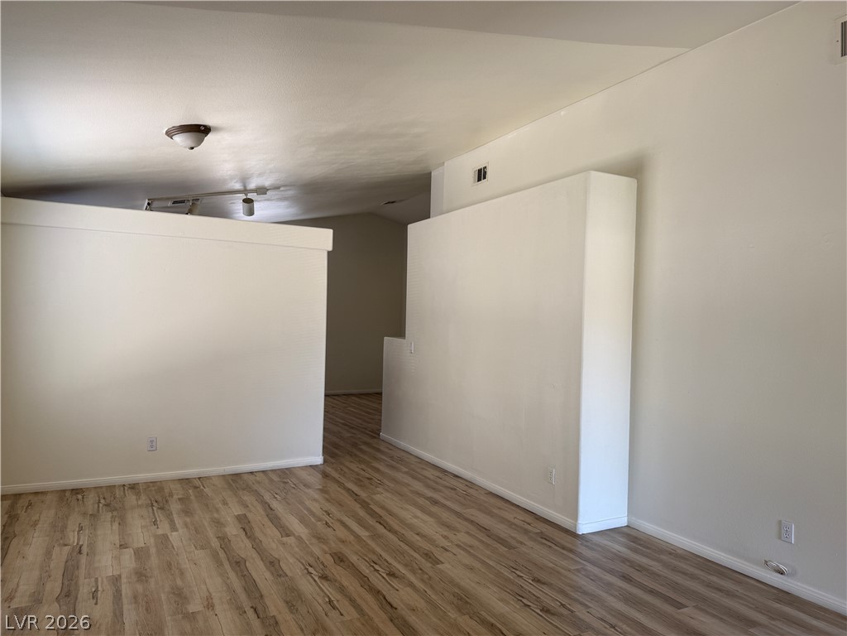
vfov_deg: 56.8
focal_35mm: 24
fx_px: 587
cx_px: 424
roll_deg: -1.8
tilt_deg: -0.3
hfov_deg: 71.6
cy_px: 318
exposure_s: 1/121
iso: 64
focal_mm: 6.76
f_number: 1.78
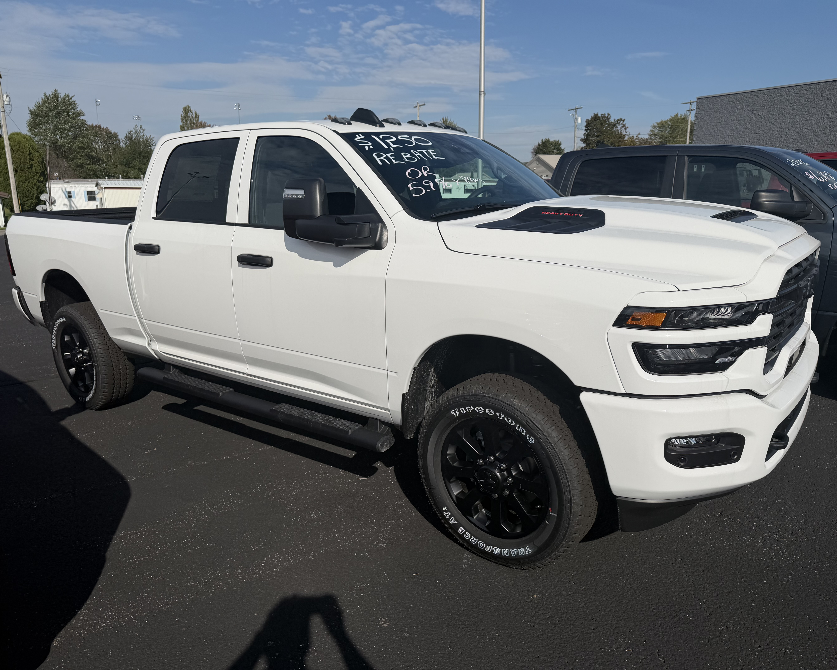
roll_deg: +0.5
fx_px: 619
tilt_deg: -14.1
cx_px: 440
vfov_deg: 56.8
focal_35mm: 25
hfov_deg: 68.1
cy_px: 335
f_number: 1.78
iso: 80
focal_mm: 6.76
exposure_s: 1/11905
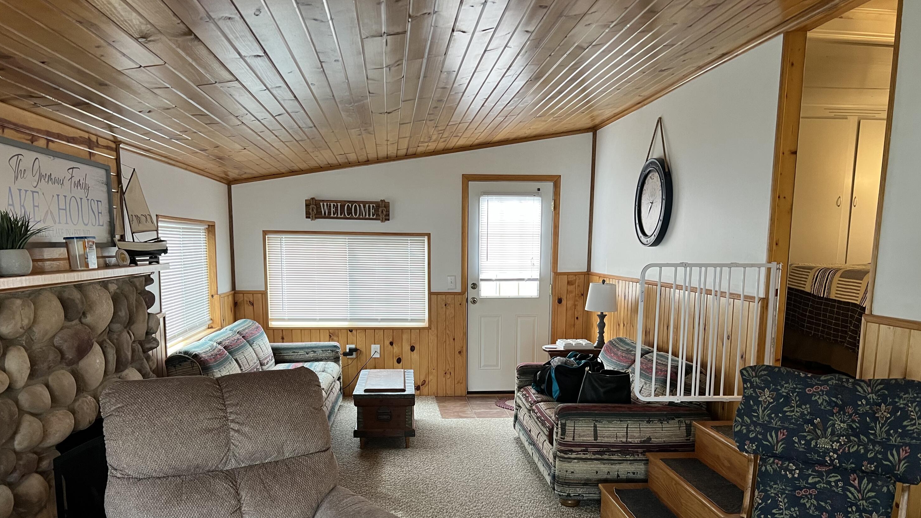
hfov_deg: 66.1
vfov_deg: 39.6
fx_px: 708
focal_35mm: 29
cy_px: 351
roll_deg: -0.8
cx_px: 469
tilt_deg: -8.2
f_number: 1.5
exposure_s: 1/60
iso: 160
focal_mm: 5.7
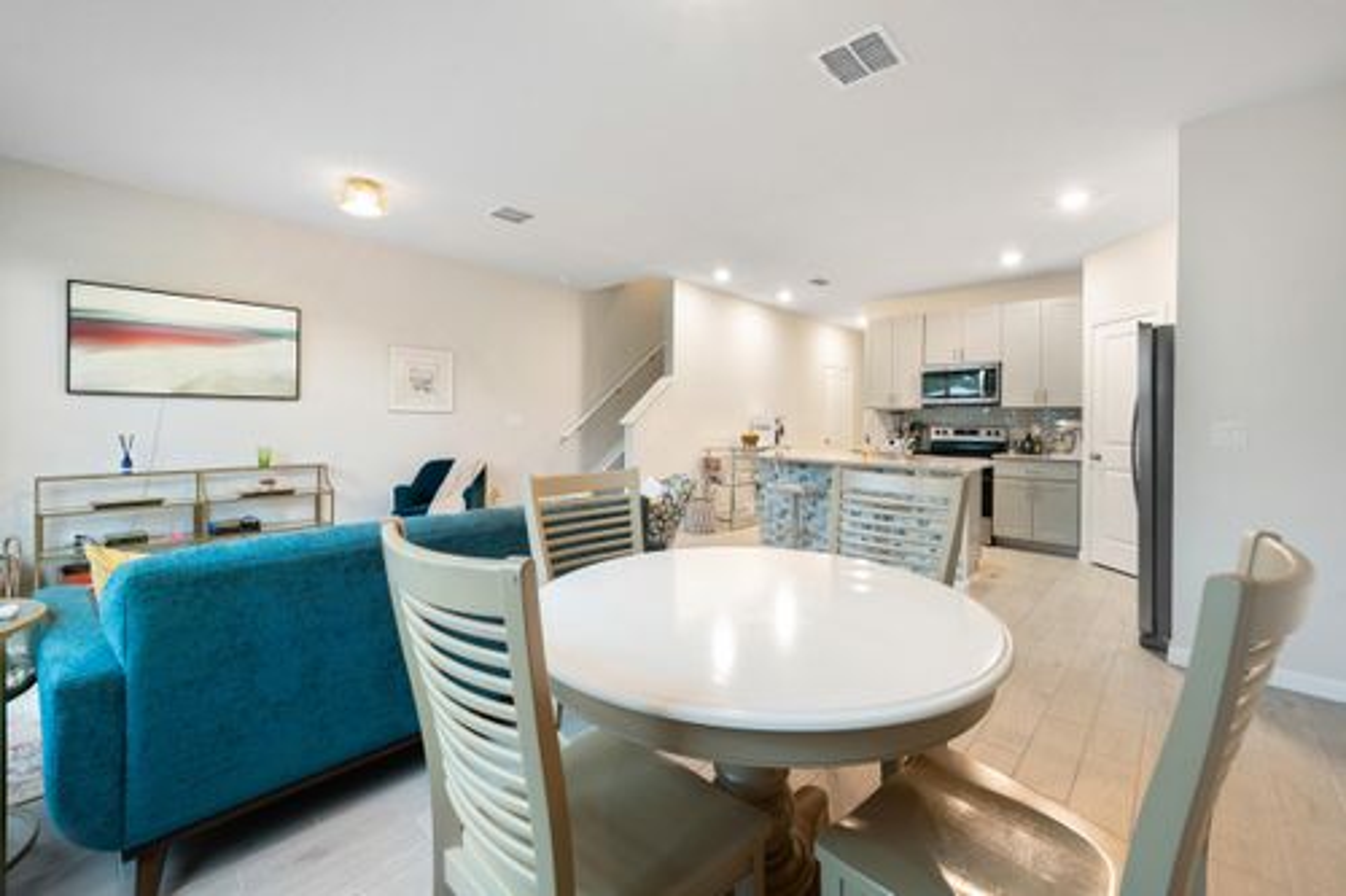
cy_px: 448
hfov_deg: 104.3
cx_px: 673
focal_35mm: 14
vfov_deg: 81.2
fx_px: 523
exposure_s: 1.3
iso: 250
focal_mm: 14
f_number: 9
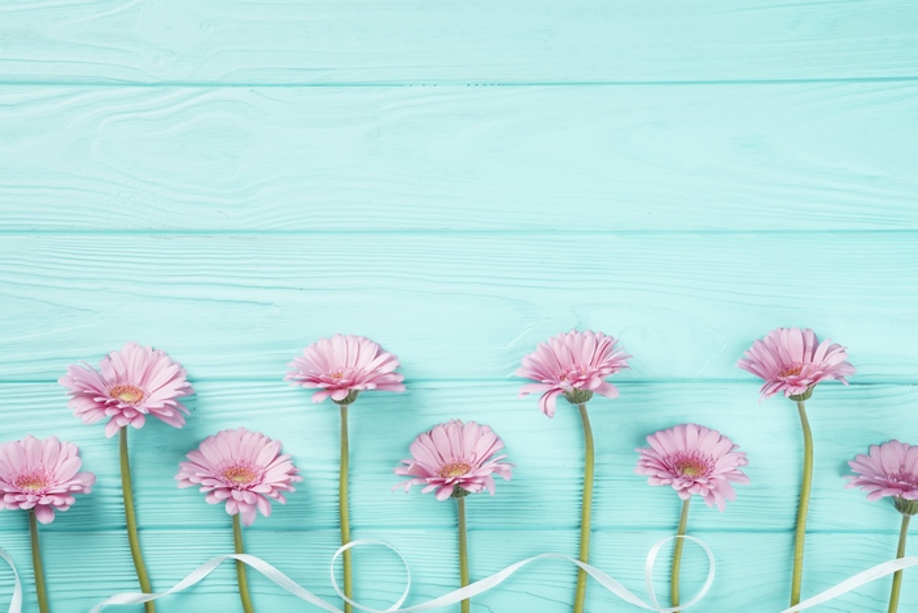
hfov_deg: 29.6
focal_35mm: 68
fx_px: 1734
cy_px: 306
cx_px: 459
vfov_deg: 20.0
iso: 100
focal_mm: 68
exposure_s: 1/160
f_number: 11
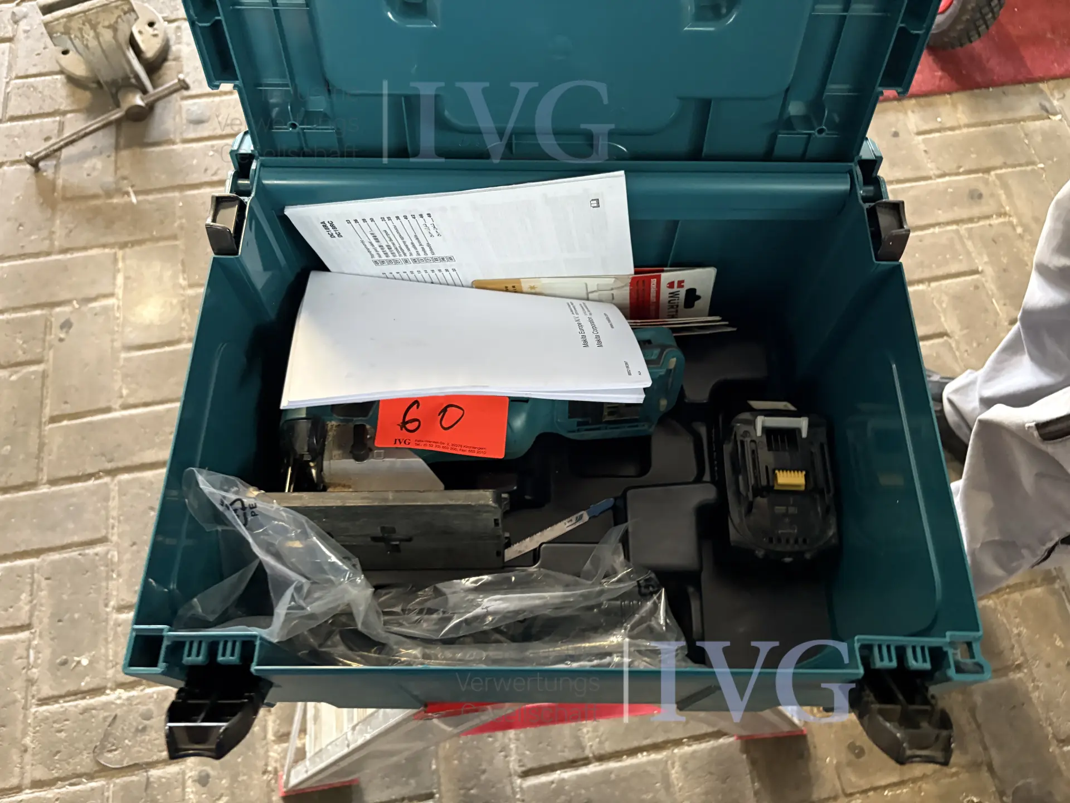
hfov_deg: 67.3
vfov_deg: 53.1
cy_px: 402
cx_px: 535
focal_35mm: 26
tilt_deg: -63.8
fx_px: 804
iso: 500
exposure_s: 1/25
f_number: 1.6
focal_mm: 5.96
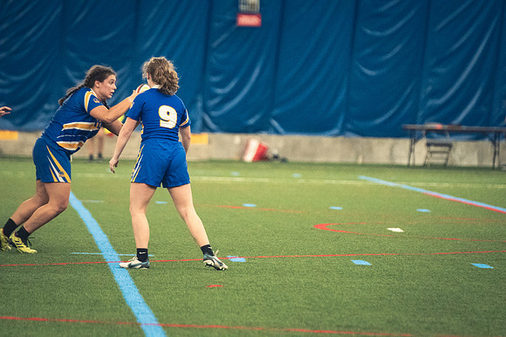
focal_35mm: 300
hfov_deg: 6.9
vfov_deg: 4.6
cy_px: 168
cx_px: 253
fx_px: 4214
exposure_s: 1/500
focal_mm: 200
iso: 12800
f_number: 2.8
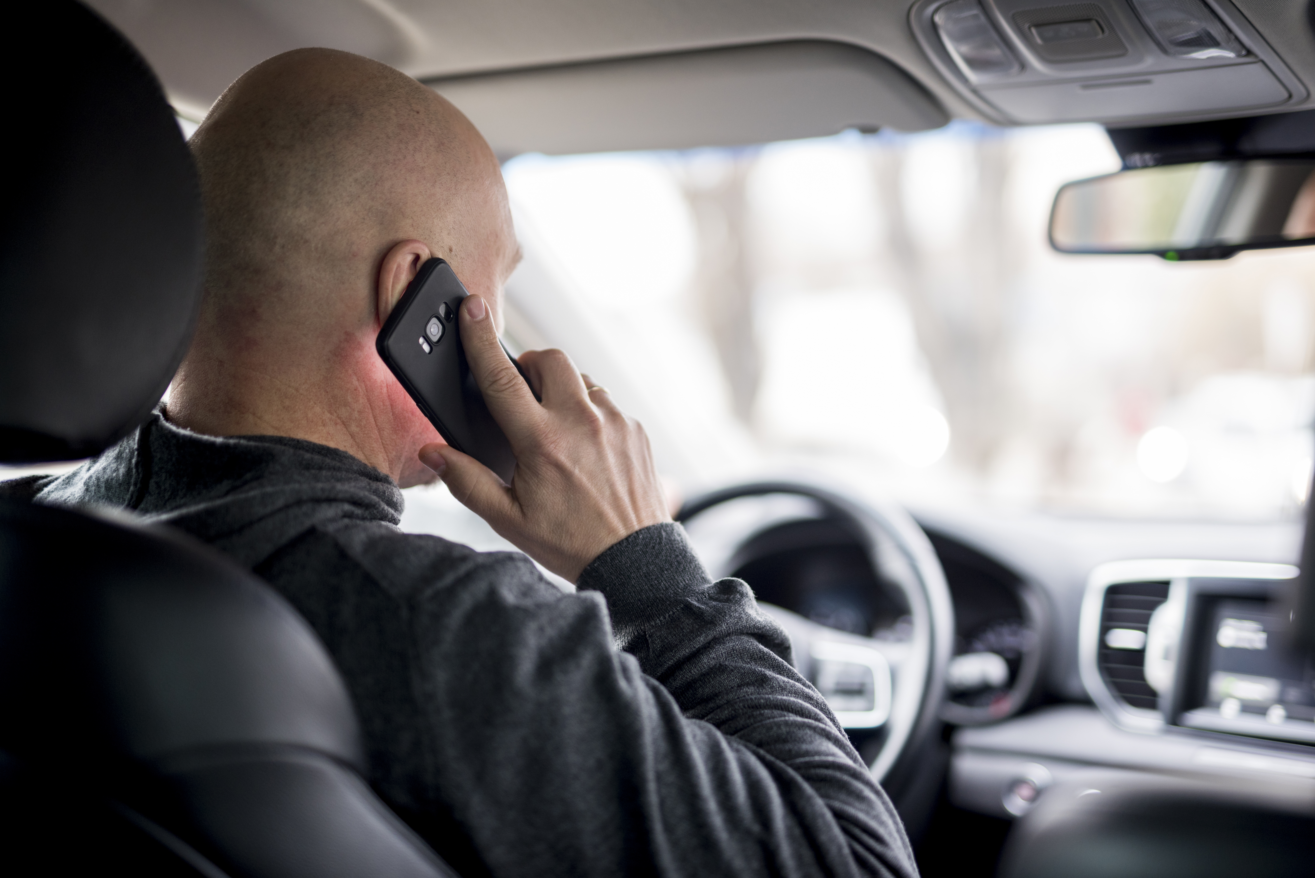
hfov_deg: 39.6
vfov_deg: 27.0
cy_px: 439
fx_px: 1827
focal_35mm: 50
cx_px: 658
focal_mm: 50
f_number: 1.4
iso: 320
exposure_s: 1/160
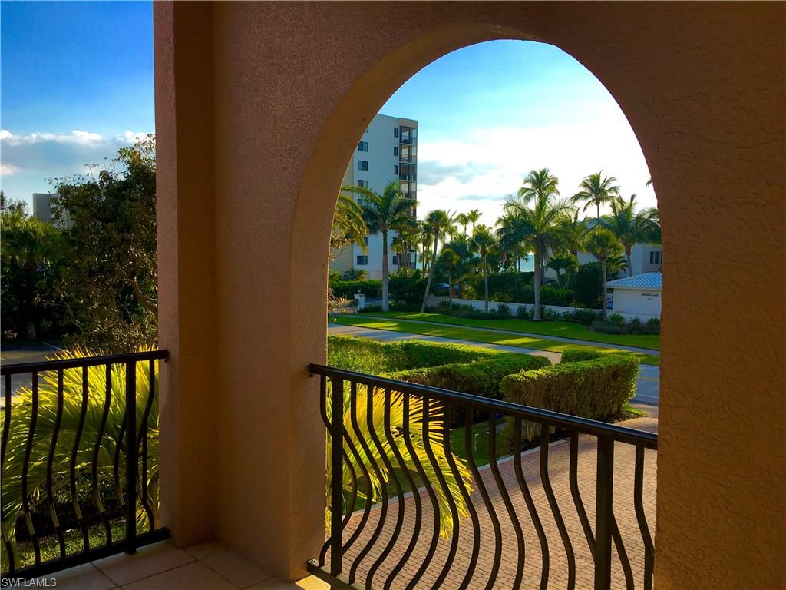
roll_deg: -0.5
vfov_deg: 48.2
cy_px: 295
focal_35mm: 29
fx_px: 658
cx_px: 393
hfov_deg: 61.7
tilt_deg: -4.4
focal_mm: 4.15
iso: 25
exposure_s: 1/1202
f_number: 2.2
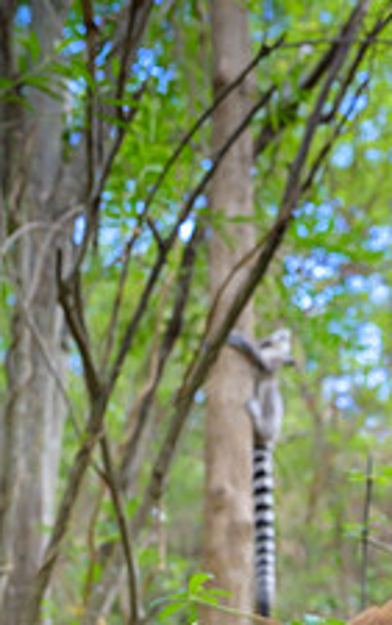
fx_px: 1314
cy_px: 551
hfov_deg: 16.5
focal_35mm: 77
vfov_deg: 26.0
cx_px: 433
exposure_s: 1/800
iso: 1250
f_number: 4
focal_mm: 25.5
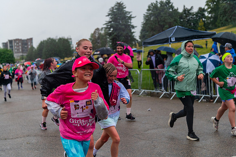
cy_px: 78
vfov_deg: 23.4
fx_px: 380
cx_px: 118
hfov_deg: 34.5
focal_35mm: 58
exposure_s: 1/4000
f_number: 4
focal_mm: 58
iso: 1600
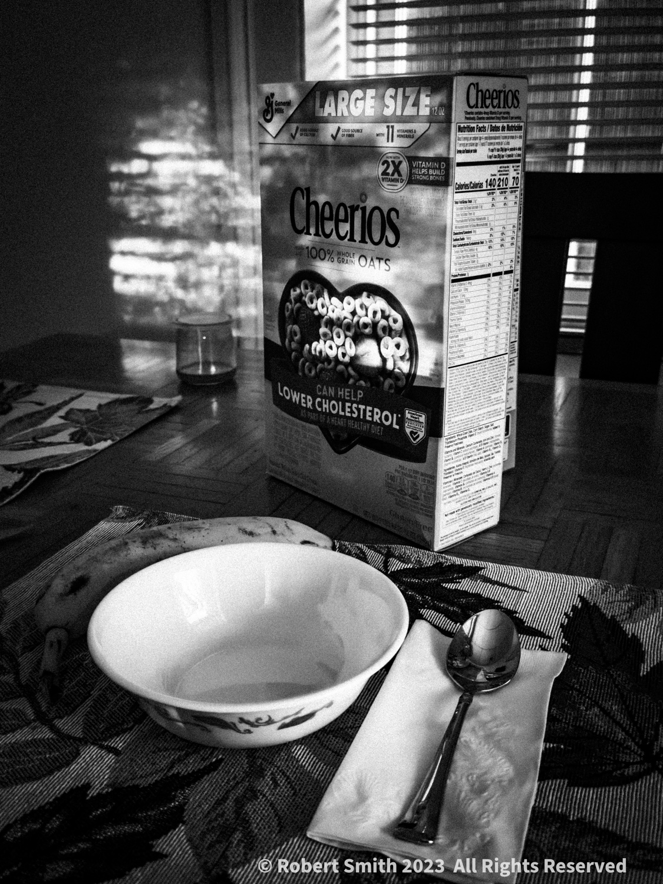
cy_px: 442
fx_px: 894
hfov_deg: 40.7
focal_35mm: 35
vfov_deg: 52.6
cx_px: 332
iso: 800
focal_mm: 6.86
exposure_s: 1/40
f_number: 1.8
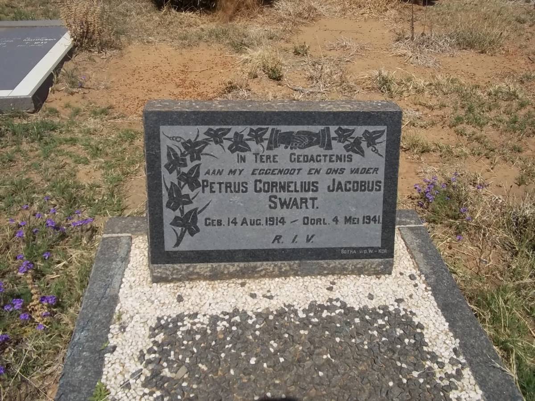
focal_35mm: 32
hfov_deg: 56.8
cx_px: 268
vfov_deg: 44.2
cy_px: 200
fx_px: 495
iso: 80
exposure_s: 1/800
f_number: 5.5
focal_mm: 5.7
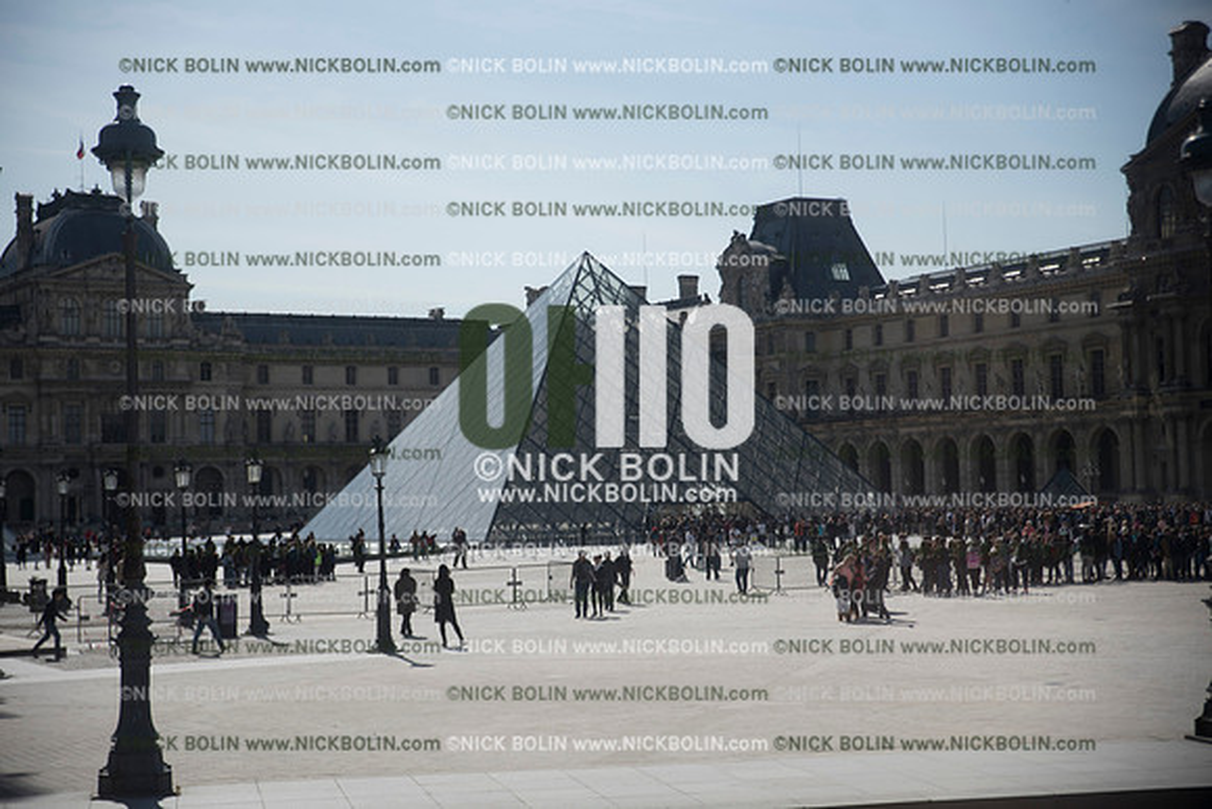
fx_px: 2020
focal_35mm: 60
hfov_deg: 33.4
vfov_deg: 22.6
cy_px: 404
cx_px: 606
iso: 200
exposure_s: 1/2500
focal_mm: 60
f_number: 2.8
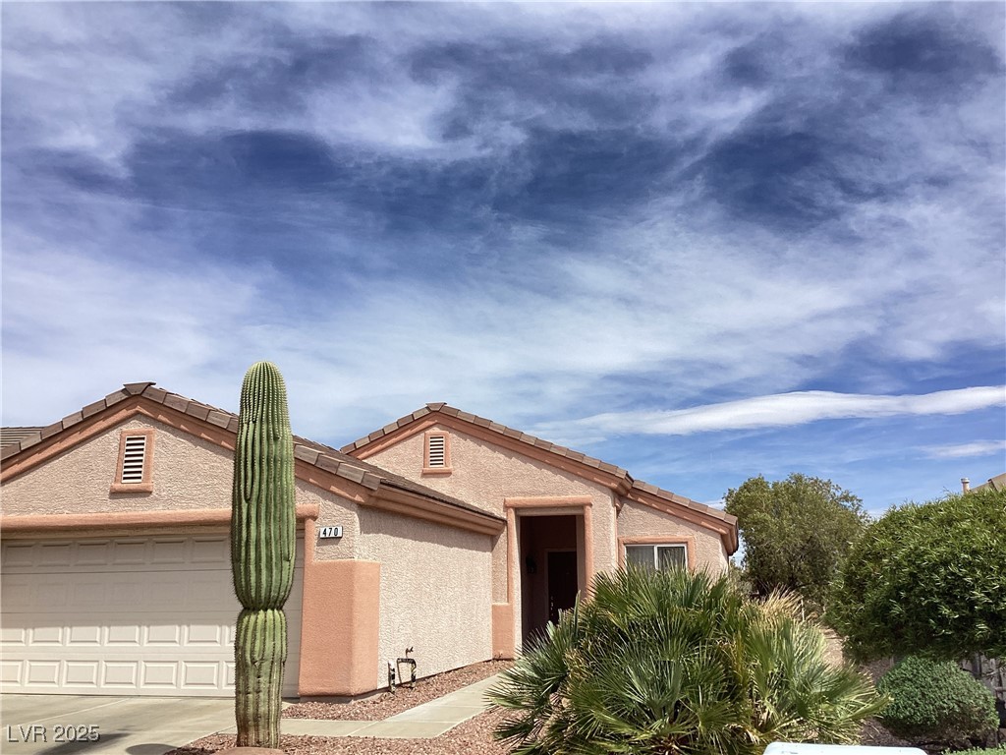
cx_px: 503
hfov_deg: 58.4
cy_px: 378
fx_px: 901
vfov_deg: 45.4
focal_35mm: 31
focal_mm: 3.3
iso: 25
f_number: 2.4
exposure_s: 1/1431
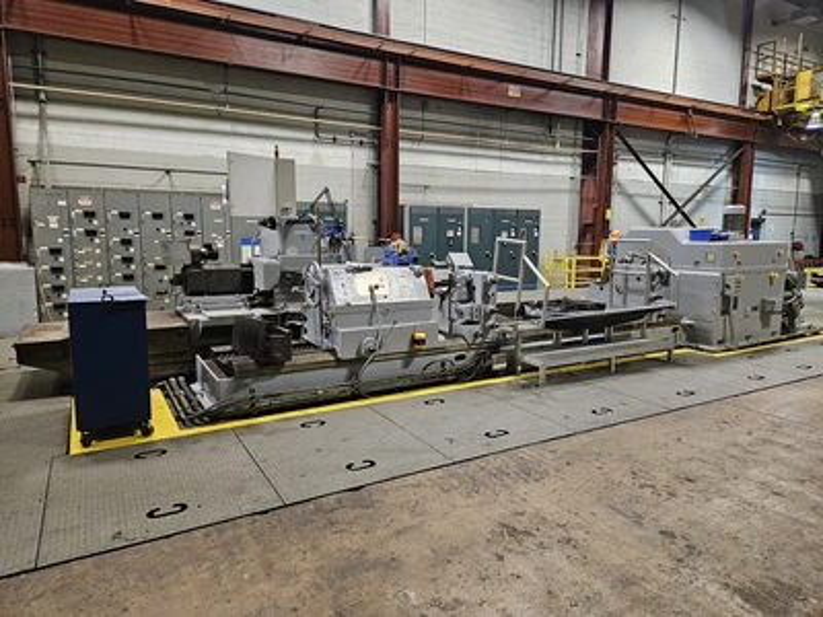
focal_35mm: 23
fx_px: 547
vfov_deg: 58.9
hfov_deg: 73.9
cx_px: 412
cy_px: 308
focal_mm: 5.4
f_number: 1.8
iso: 500
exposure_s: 1/60
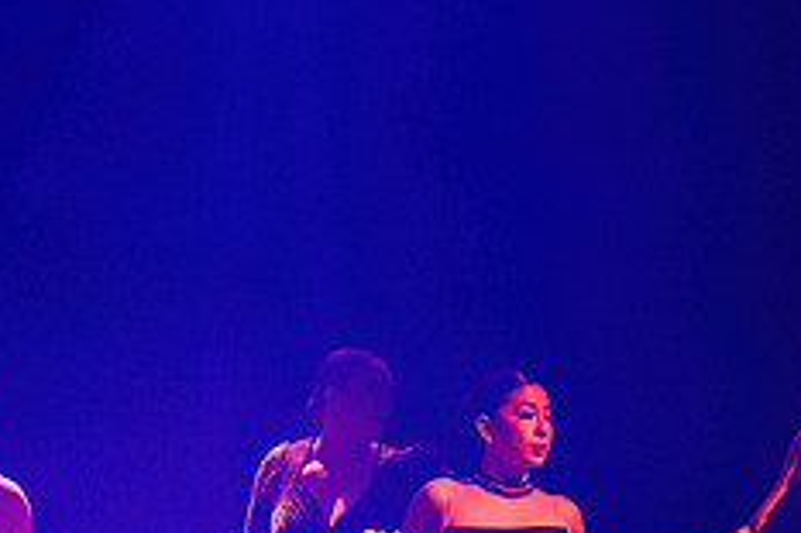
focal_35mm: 300
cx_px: 83
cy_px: 447
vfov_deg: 4.6
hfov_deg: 6.9
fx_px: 6670
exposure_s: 1/200
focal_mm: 100
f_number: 2.8
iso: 1600
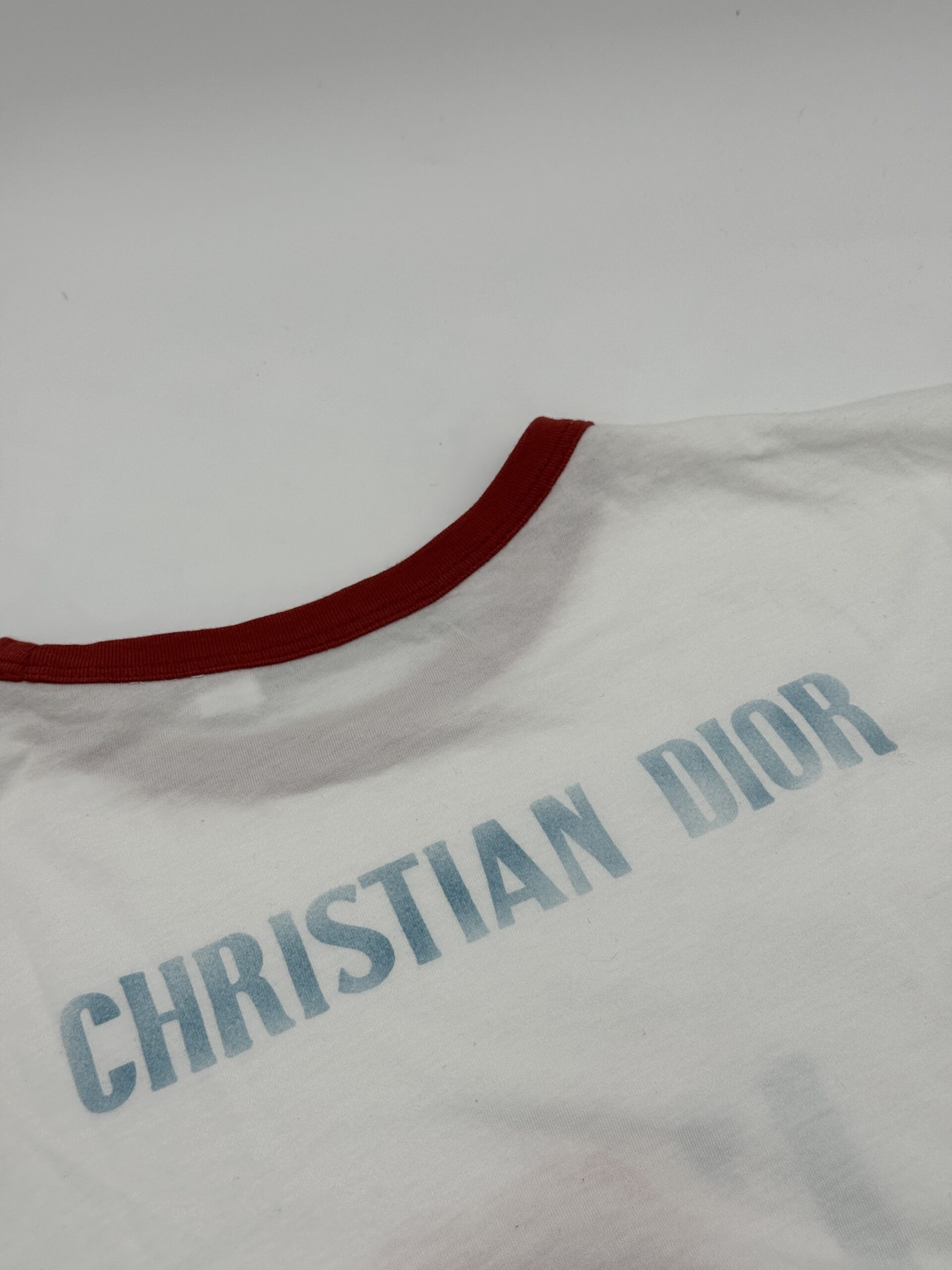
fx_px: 1760
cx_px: 476
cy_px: 635
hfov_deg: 30.3
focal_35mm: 48
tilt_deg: -55.4
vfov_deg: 39.7
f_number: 1.78
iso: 64
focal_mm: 6.76
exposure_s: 1/1427
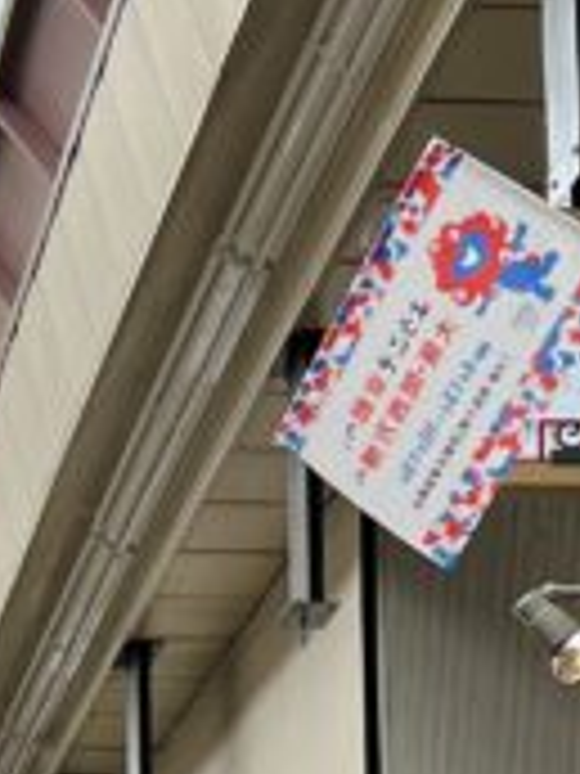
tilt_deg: +10.5
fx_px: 3463
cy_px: 1170
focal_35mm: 155
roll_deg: +0.8
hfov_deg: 9.3
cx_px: -346
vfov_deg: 12.1
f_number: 1.6
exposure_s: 1/649
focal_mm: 5.1
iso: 50
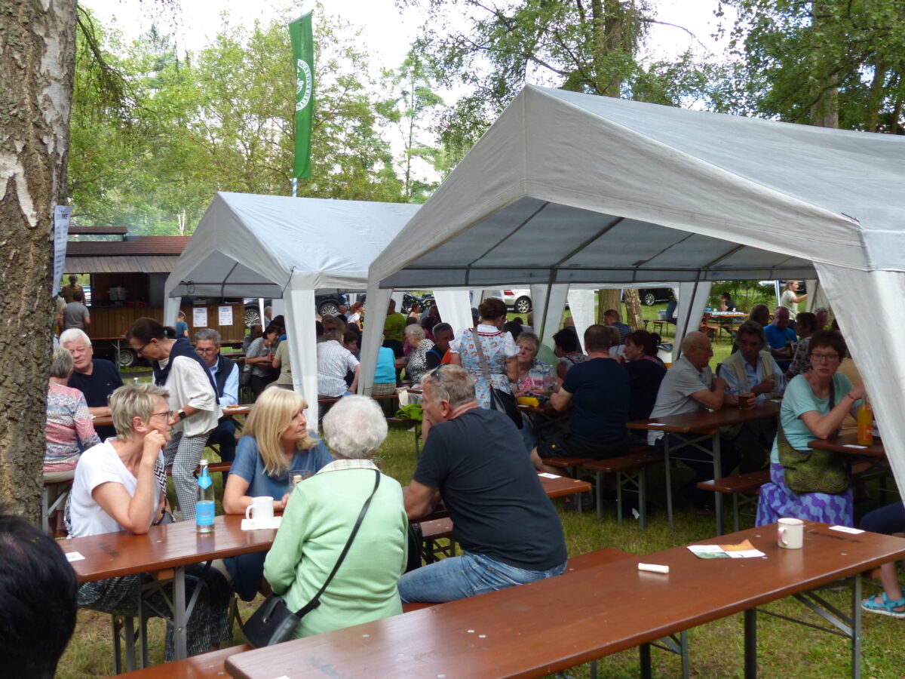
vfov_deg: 40.7
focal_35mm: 35
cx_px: 452
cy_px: 340
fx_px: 915
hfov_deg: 52.6
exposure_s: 1/125
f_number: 4
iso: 100
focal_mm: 6.3
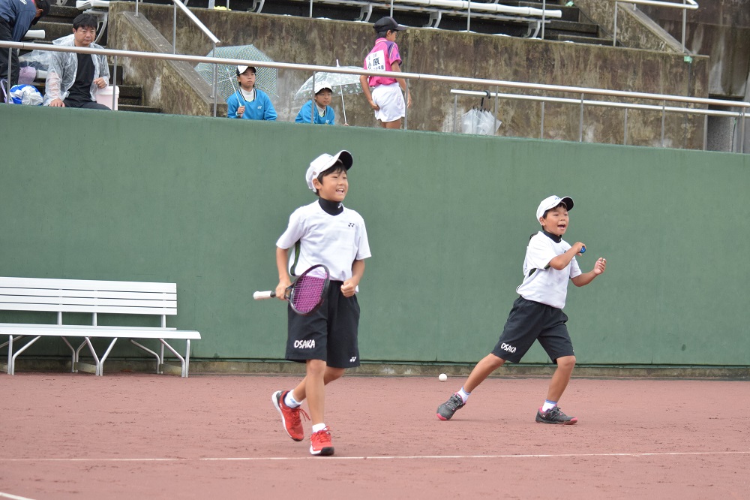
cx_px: 375
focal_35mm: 108
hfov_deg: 18.9
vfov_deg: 12.7
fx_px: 2249
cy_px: 250
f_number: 4.5
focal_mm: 72
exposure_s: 1/1250
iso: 1600
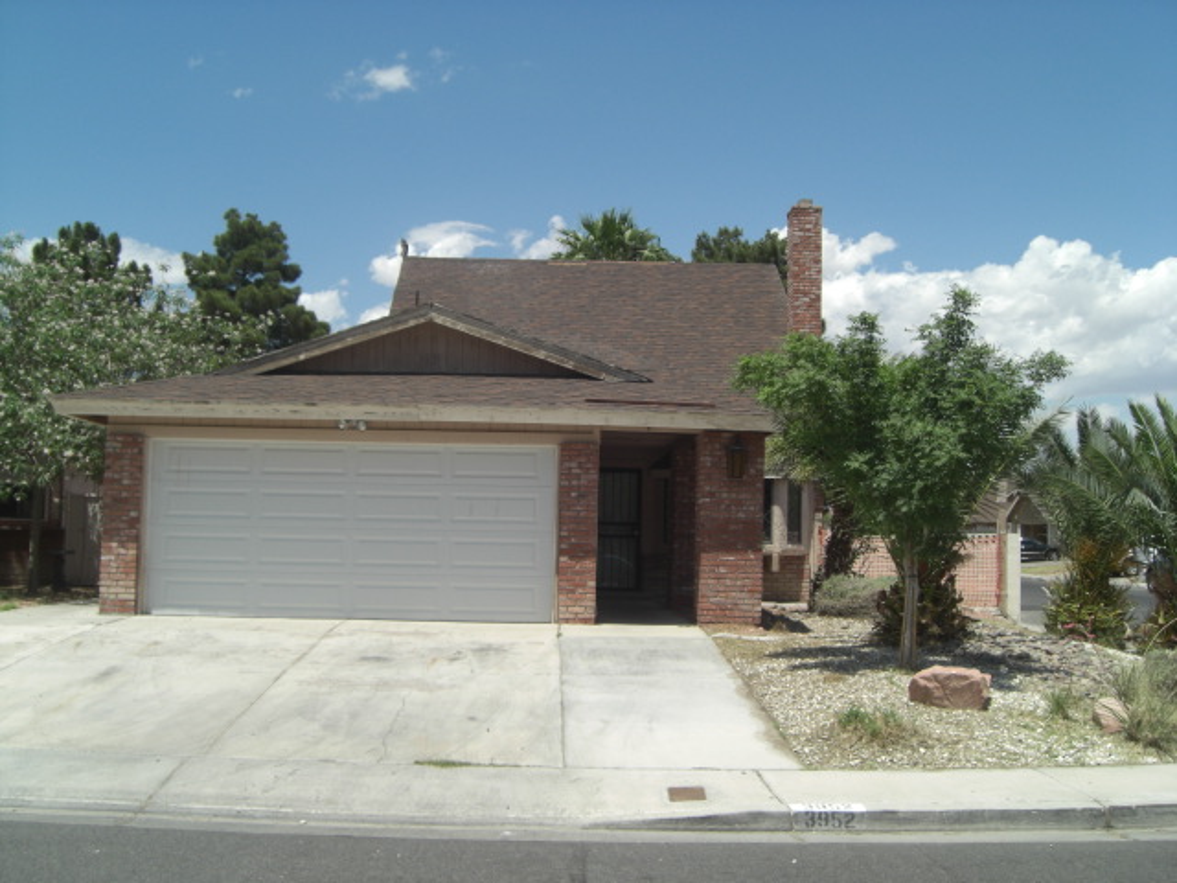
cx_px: 588
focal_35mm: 38
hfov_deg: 49.0
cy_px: 442
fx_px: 1292
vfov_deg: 37.7
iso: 80
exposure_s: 1/250
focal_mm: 7.9
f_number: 8
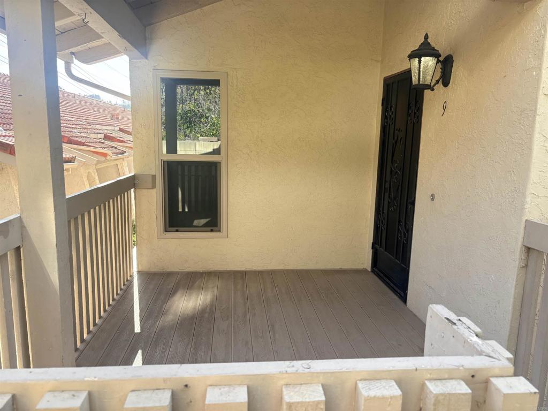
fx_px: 412
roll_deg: -1.5
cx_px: 274
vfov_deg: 53.1
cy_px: 206
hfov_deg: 67.3
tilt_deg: -8.3
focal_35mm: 26
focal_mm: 5.96
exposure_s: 1/472
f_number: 1.6
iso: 64
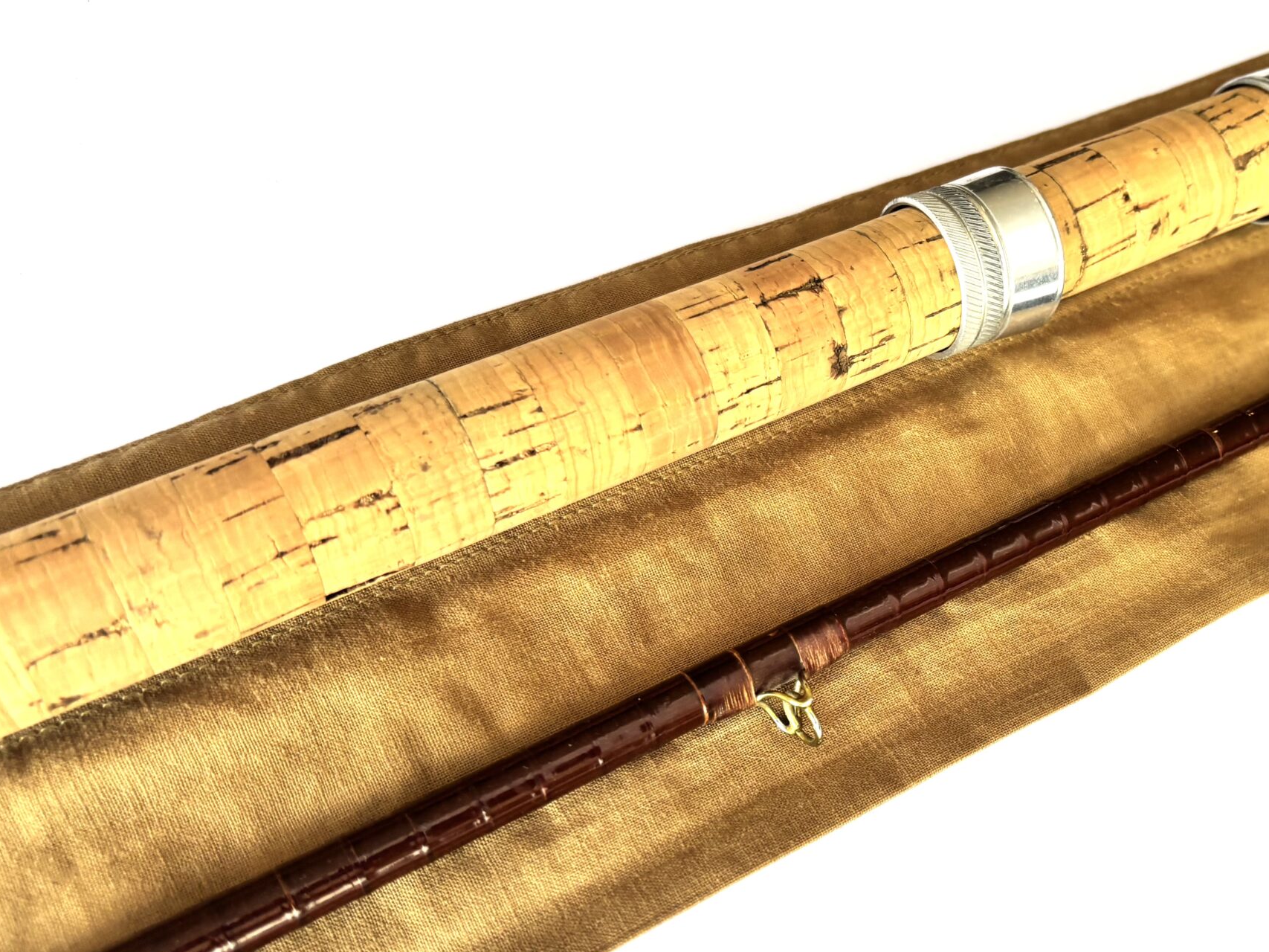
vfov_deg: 36.7
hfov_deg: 47.1
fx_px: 1430
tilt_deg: -61.1
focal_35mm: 39
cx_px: 841
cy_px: 570
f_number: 1.6
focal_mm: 5.96
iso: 100
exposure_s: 1/100
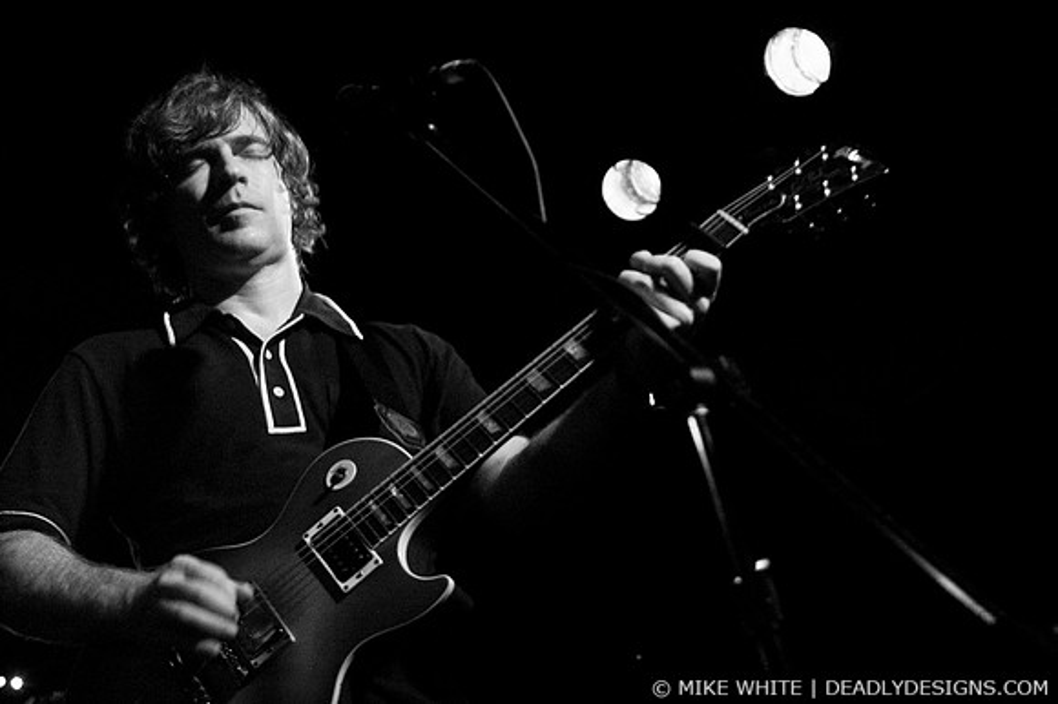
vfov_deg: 25.7
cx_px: 529
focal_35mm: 52
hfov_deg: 37.9
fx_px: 1542
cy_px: 352
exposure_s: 1/60
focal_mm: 35
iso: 800
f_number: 2.8
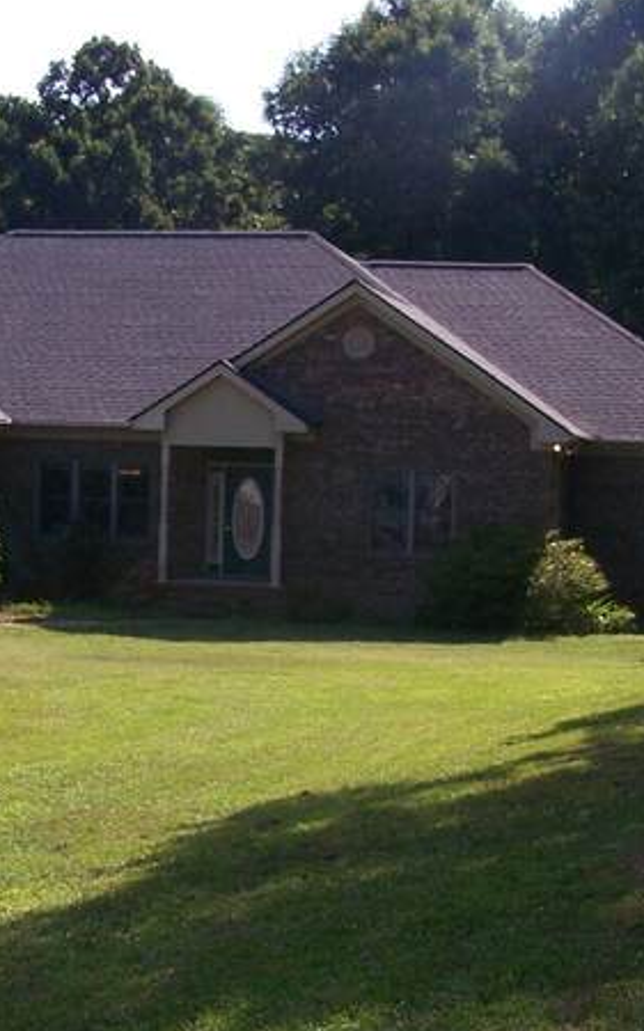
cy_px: 598
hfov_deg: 15.2
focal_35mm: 86
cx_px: 305
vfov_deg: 24.1
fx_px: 2417
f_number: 4
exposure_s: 1/500
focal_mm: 6.3
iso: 80
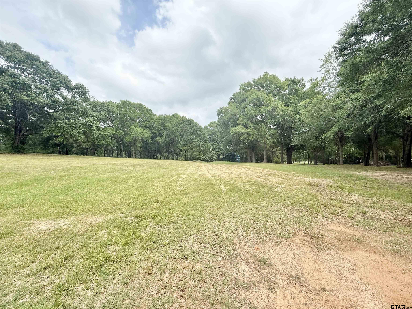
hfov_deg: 102.1
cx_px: 206
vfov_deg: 85.7
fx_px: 167
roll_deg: +0.7
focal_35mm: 14
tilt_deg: +1.7
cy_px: 154
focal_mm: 2.22
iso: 50
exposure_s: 1/701
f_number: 2.2
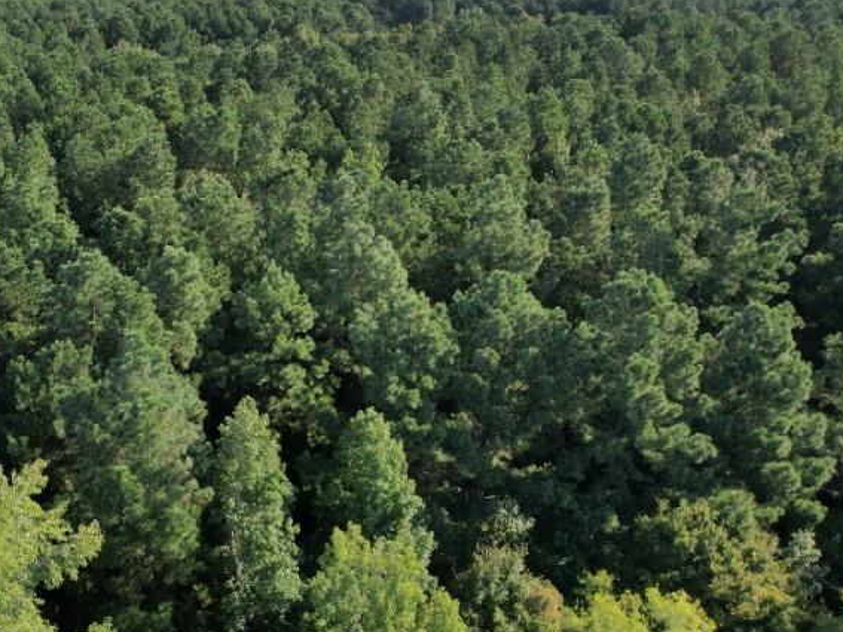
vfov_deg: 33.5
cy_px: 364
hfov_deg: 40.4
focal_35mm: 43
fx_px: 1047
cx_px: 77
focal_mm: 8.38
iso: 100
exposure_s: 1/800
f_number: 2.8
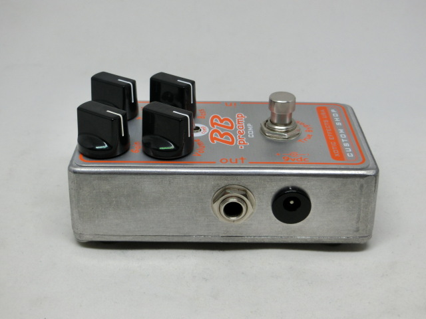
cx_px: 213
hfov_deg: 36.8
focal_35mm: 52
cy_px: 160
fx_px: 640
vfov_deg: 28.0
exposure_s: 1/125
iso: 125
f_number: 4.7
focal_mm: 9.3
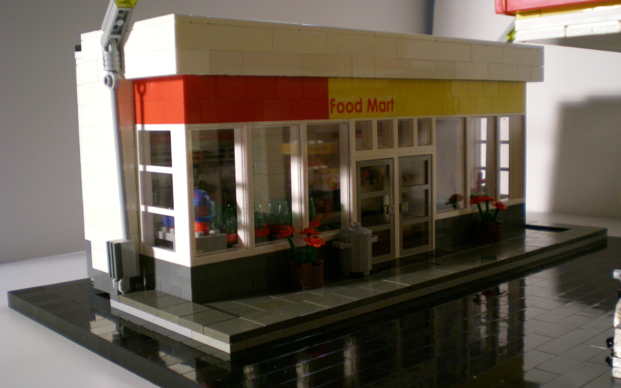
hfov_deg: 48.2
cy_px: 194
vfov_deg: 31.3
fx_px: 694
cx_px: 311
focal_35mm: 41
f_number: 3.1
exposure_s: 1/63.8
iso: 168
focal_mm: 6.3
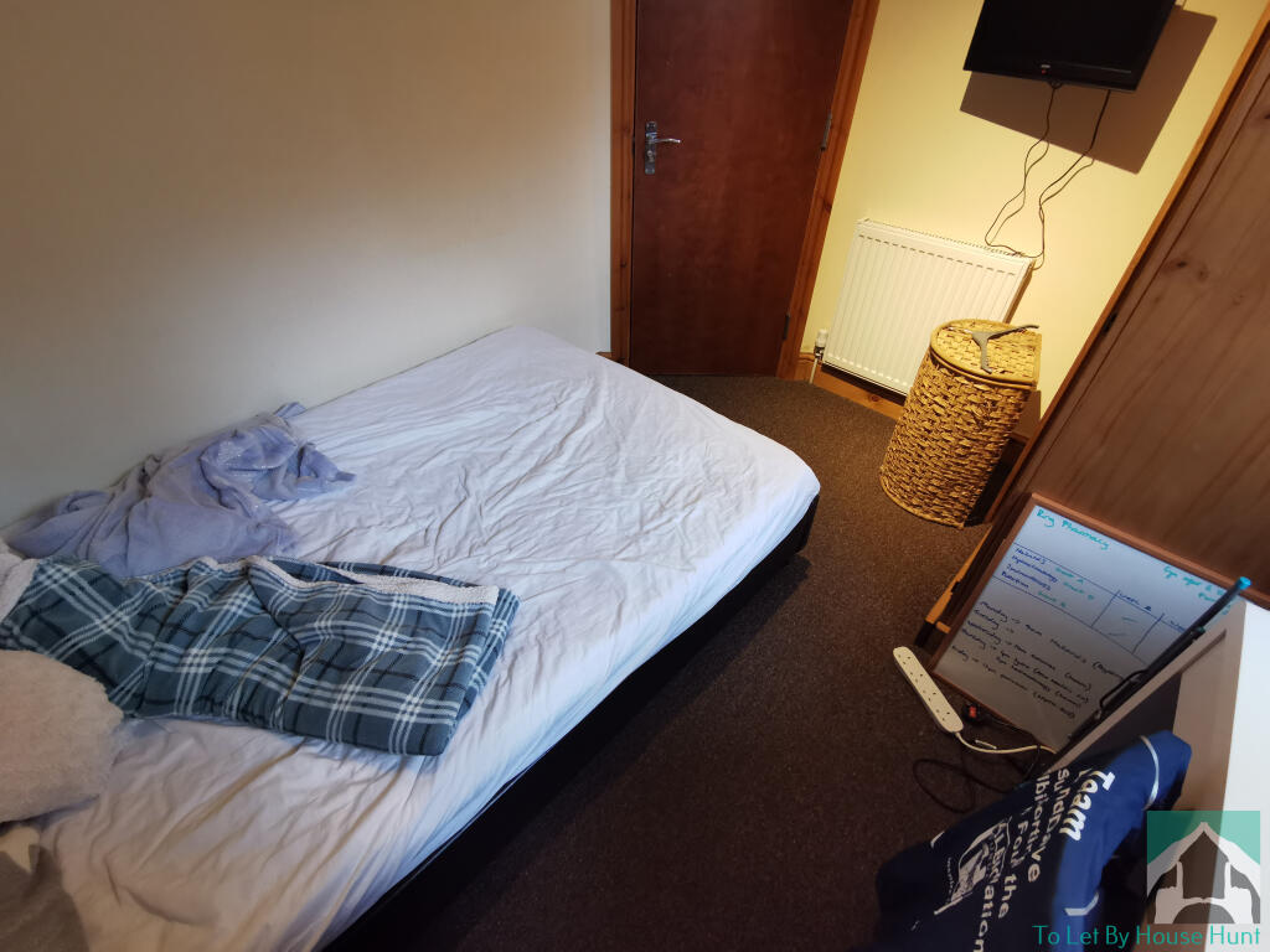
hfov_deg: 94.5
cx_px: 635
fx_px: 587
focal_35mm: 16
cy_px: 476
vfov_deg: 78.1
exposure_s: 1/33.3
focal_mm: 2.35
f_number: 2.2
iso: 400
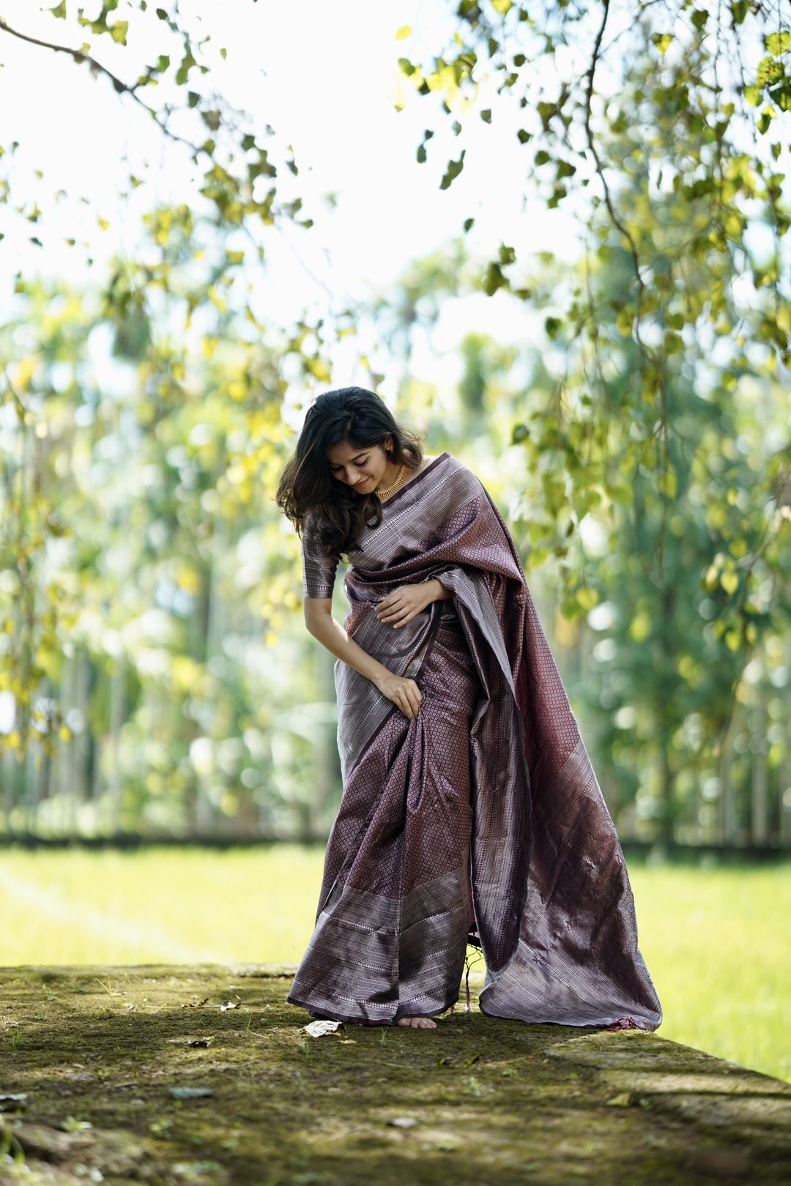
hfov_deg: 16.1
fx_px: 2801
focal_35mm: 85
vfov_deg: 23.9
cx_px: 396
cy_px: 593
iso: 400
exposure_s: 1/3200
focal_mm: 85
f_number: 1.4
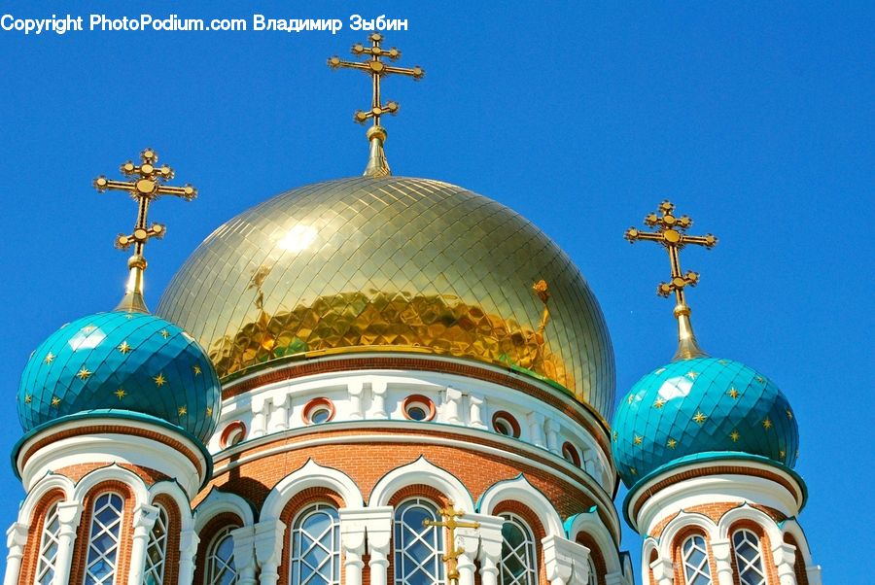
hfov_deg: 31.9
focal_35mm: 63
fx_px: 1533
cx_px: 438
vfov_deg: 21.6
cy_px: 292
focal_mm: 42
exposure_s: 1/1600
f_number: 8
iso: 400
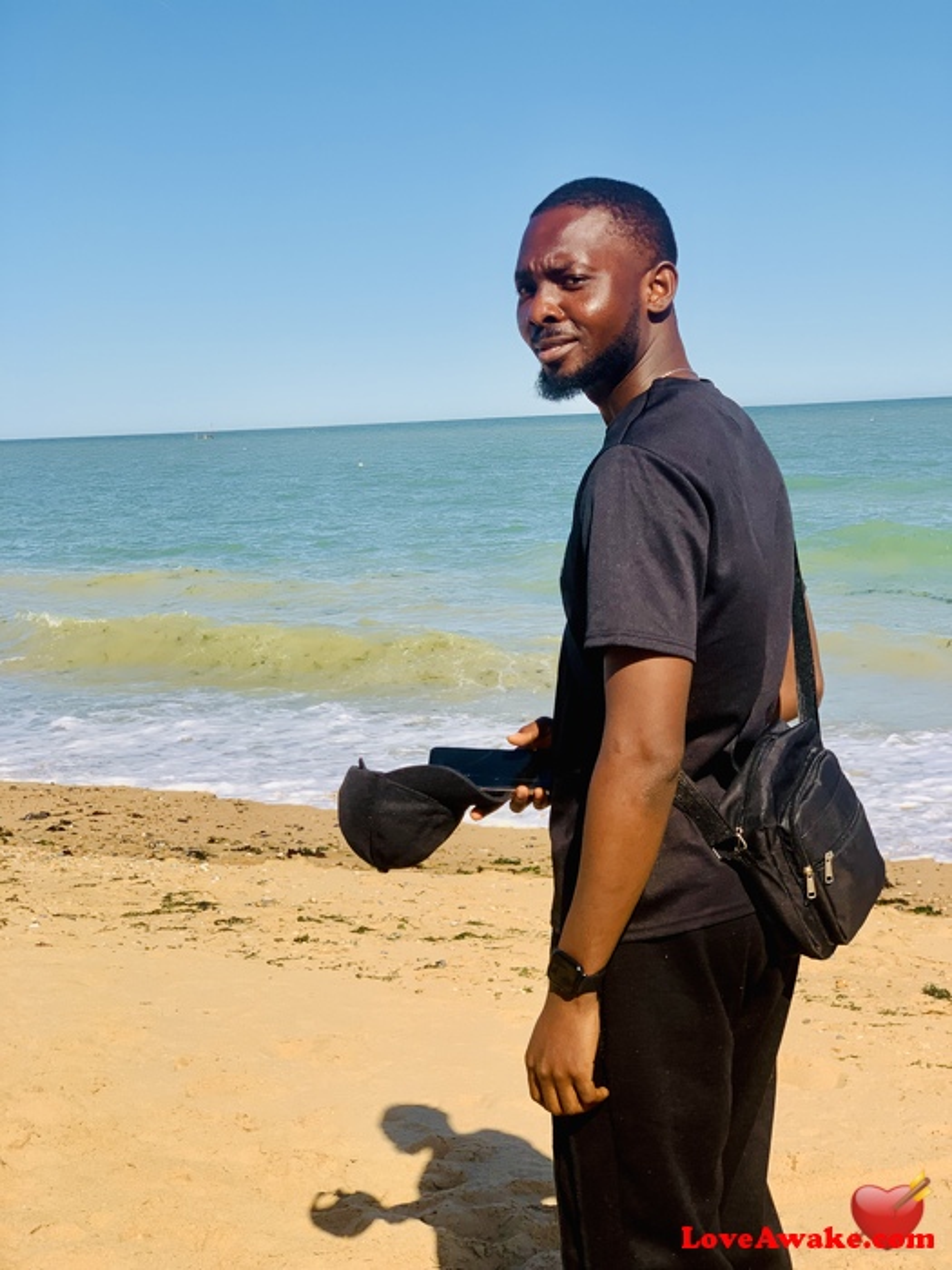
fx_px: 1907
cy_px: 635
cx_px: 476
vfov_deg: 36.8
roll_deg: +1.7
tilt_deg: -5.6
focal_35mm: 52
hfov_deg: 28.0
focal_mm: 6
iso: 16
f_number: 2.4
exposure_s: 1/1410
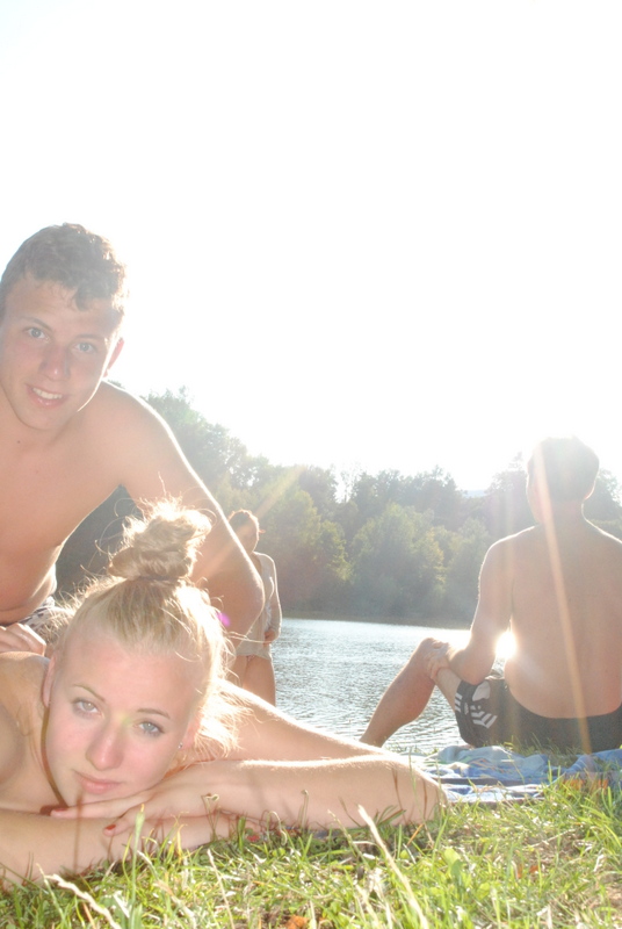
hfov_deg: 32.0
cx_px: 311
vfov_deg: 46.3
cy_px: 464
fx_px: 1085
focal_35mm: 42
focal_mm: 28
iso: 1600
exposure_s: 1/200
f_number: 20
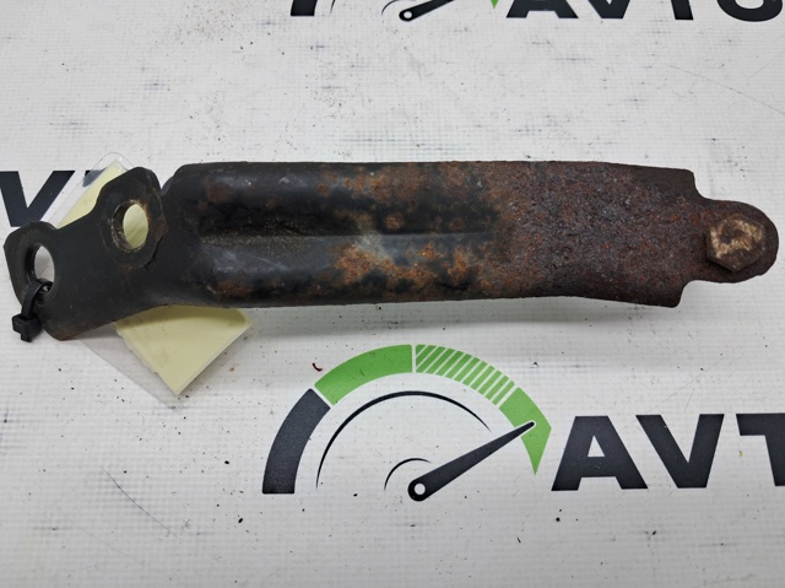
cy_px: 294
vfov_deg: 51.3
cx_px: 392
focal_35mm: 27
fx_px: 612
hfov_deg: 65.4
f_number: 1.8
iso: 50
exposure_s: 1/100
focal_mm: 4
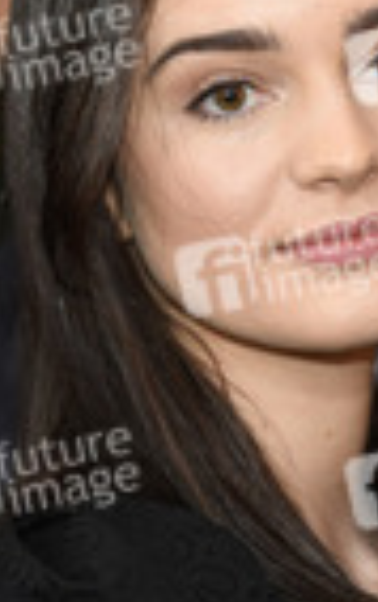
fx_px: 6662
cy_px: 373
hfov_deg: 3.2
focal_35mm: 405
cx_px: 342
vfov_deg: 5.2
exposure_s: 1/250
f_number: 3.5
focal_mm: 125
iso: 1250
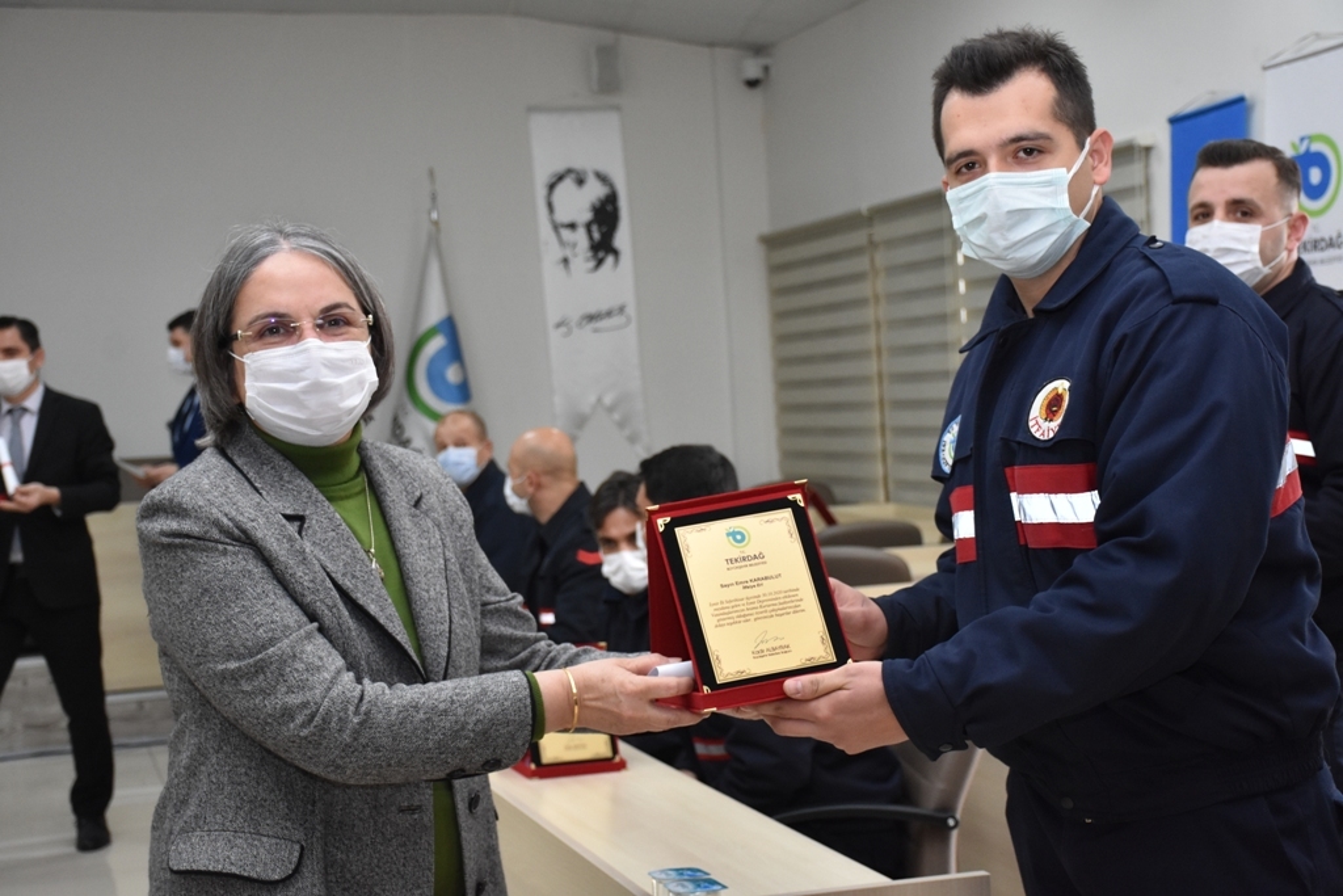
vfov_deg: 23.8
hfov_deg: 35.0
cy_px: 448
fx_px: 2127
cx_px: 672
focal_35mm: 57
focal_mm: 38
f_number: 4.5
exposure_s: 1/160
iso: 1600
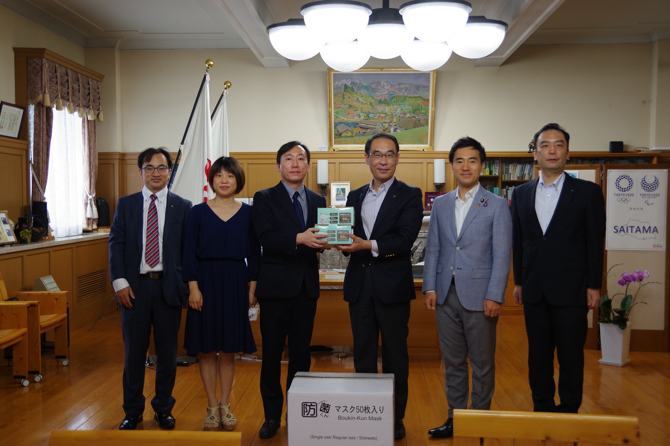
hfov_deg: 53.1
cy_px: 223
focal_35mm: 36
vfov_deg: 36.9
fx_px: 670
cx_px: 335
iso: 200
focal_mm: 24
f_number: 4
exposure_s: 1/60
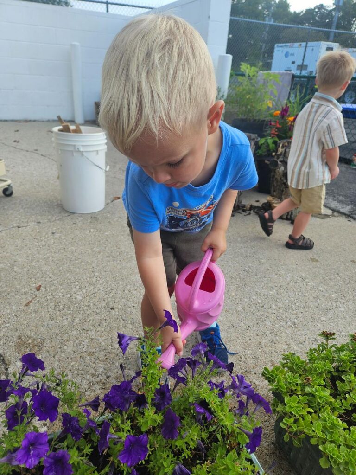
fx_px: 315
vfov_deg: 73.9
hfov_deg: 58.9
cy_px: 238
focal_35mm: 23
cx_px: 178
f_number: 1.8
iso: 25
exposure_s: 1/453
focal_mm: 5.4
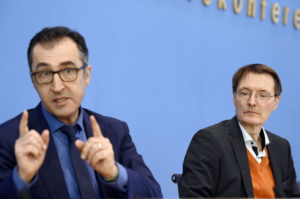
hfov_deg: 18.6
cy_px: 100
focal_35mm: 110
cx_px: 150
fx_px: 916
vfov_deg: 12.4
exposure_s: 1/1000
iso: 2000
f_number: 4
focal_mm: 110
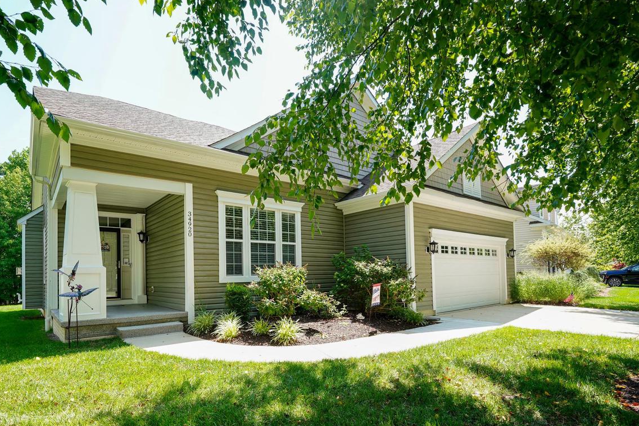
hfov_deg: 86.8
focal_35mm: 19
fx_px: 337
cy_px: 268
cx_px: 297
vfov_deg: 63.6
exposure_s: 1/100
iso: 100
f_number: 5
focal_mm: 10
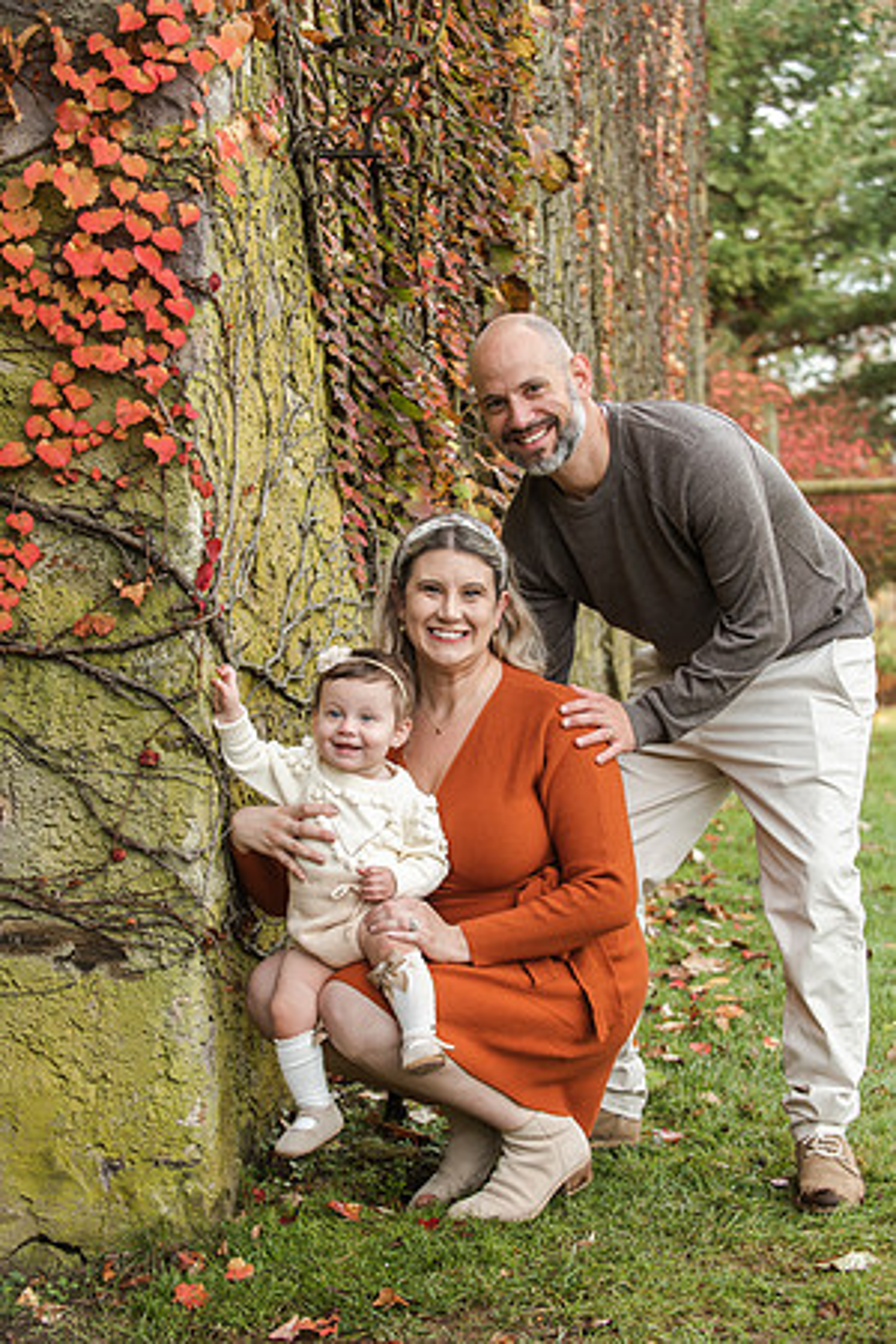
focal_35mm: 70
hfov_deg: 19.5
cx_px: 448
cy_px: 672
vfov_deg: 28.8
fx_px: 2613
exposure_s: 1/320
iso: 800
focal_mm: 70
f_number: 5
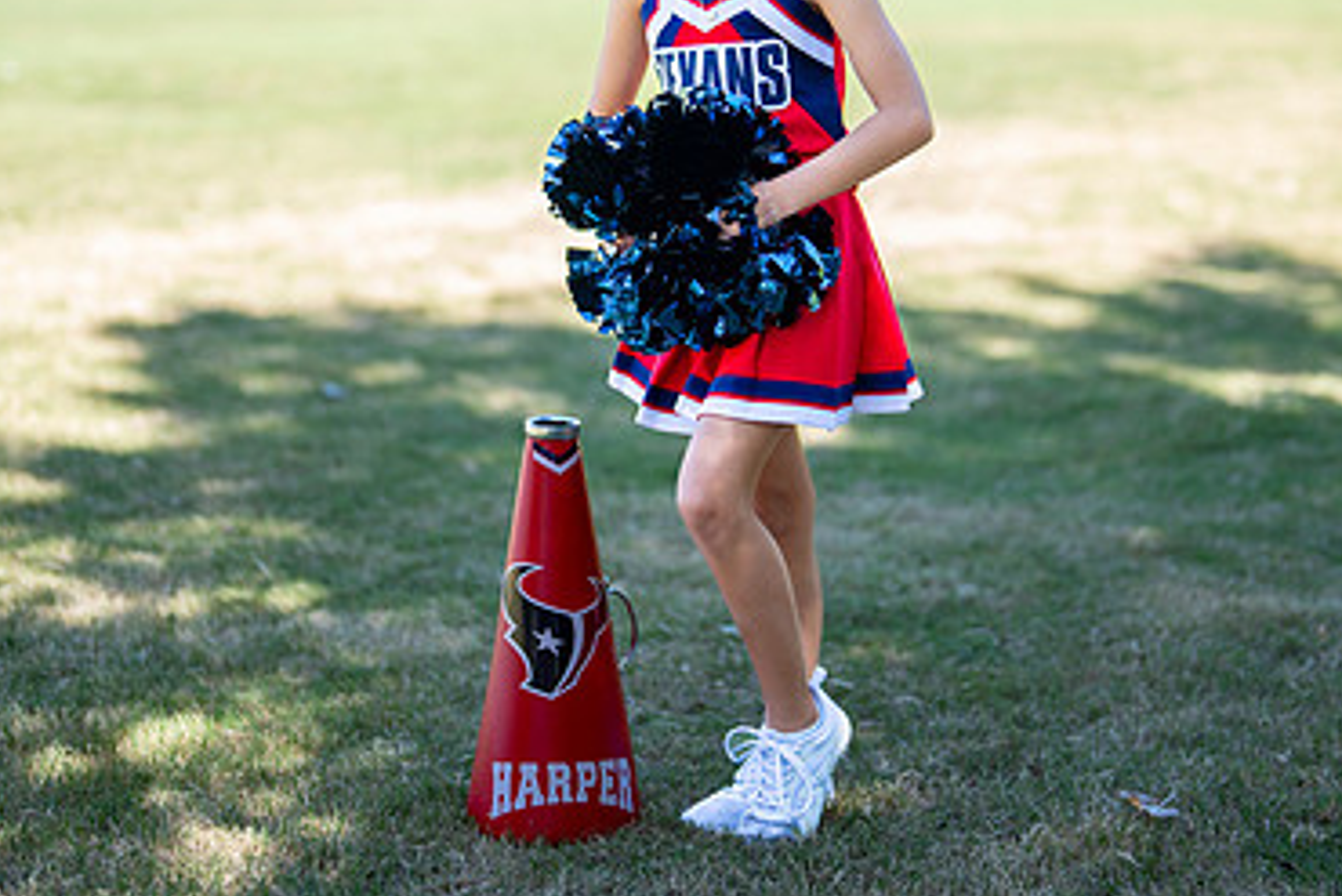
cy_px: 238
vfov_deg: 15.7
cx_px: 717
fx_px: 3244
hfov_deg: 23.4
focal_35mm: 87
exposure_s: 1/1600
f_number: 1.2
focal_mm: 50
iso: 100
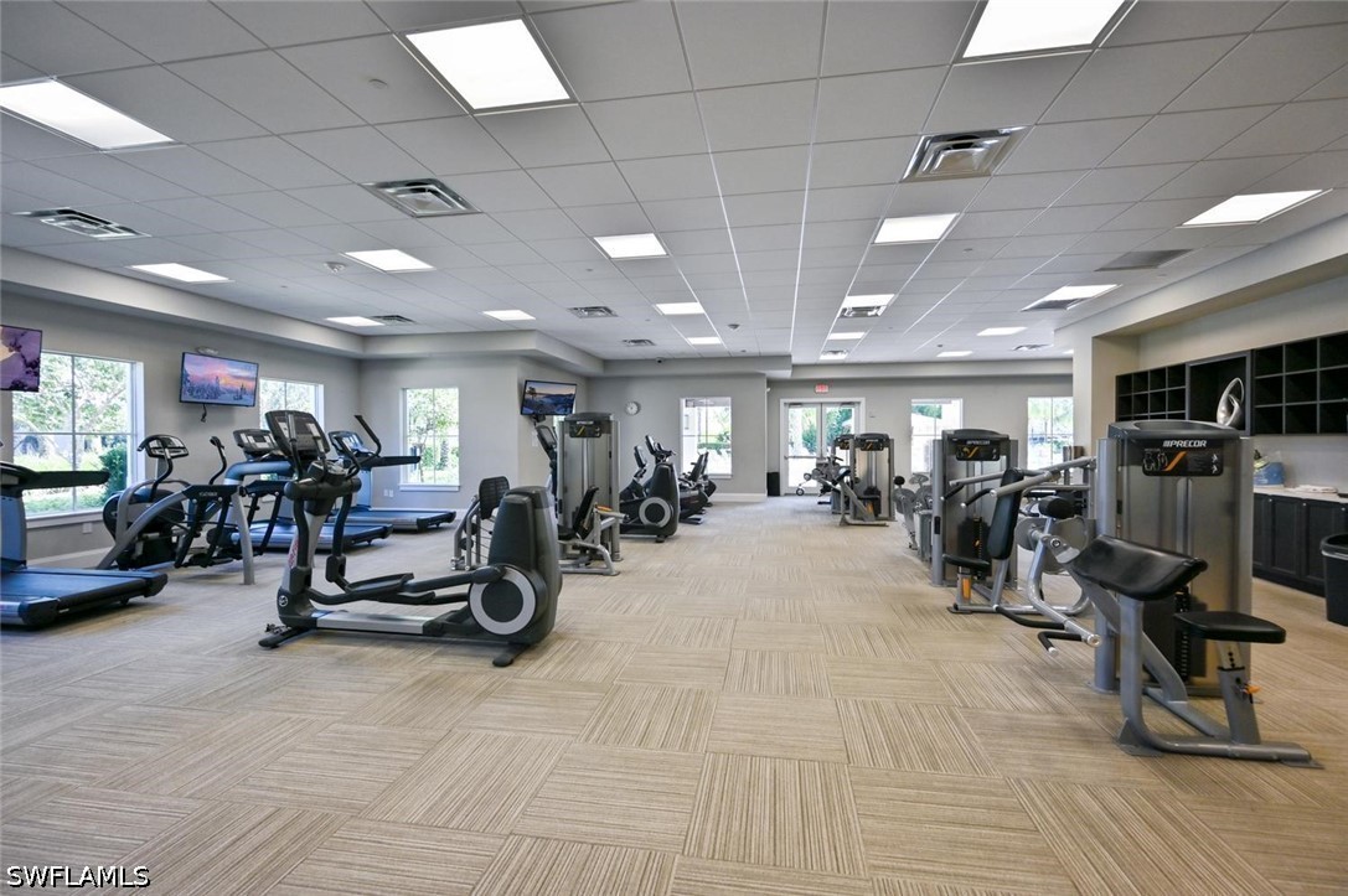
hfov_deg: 104.3
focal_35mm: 14
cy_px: 448
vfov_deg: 81.1
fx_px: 524
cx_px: 674
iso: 200
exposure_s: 1/80
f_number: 5.6
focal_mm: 14
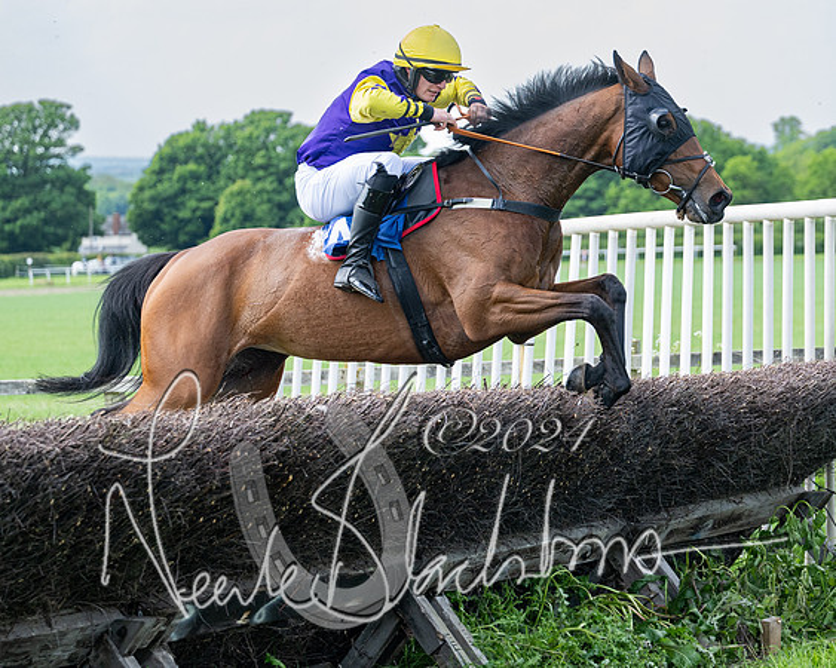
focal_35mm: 119
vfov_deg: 12.9
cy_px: 334
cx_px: 481
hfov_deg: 16.1
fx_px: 2950
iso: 400
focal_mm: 70
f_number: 2.8
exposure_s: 1/2000
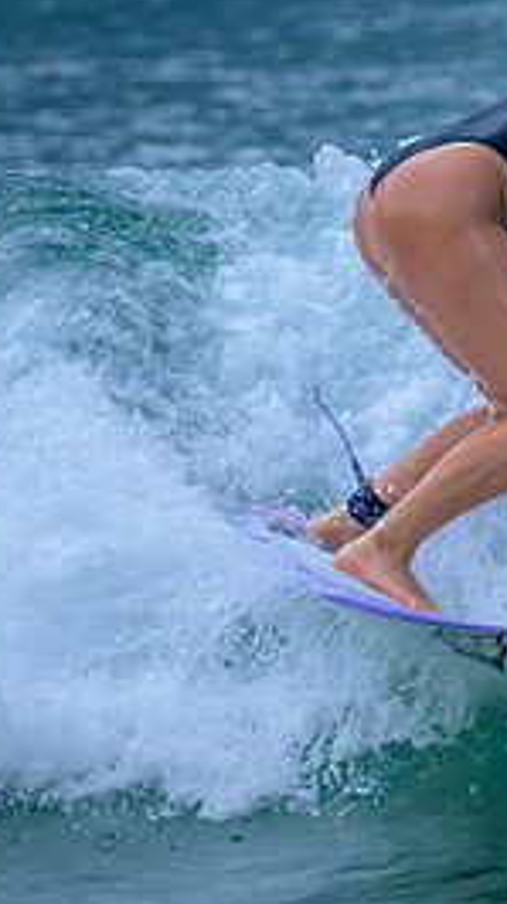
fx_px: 37067
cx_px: 903
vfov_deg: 1.4
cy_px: 370
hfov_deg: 0.8
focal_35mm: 1546
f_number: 8
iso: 1000
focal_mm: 560
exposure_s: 1/2000
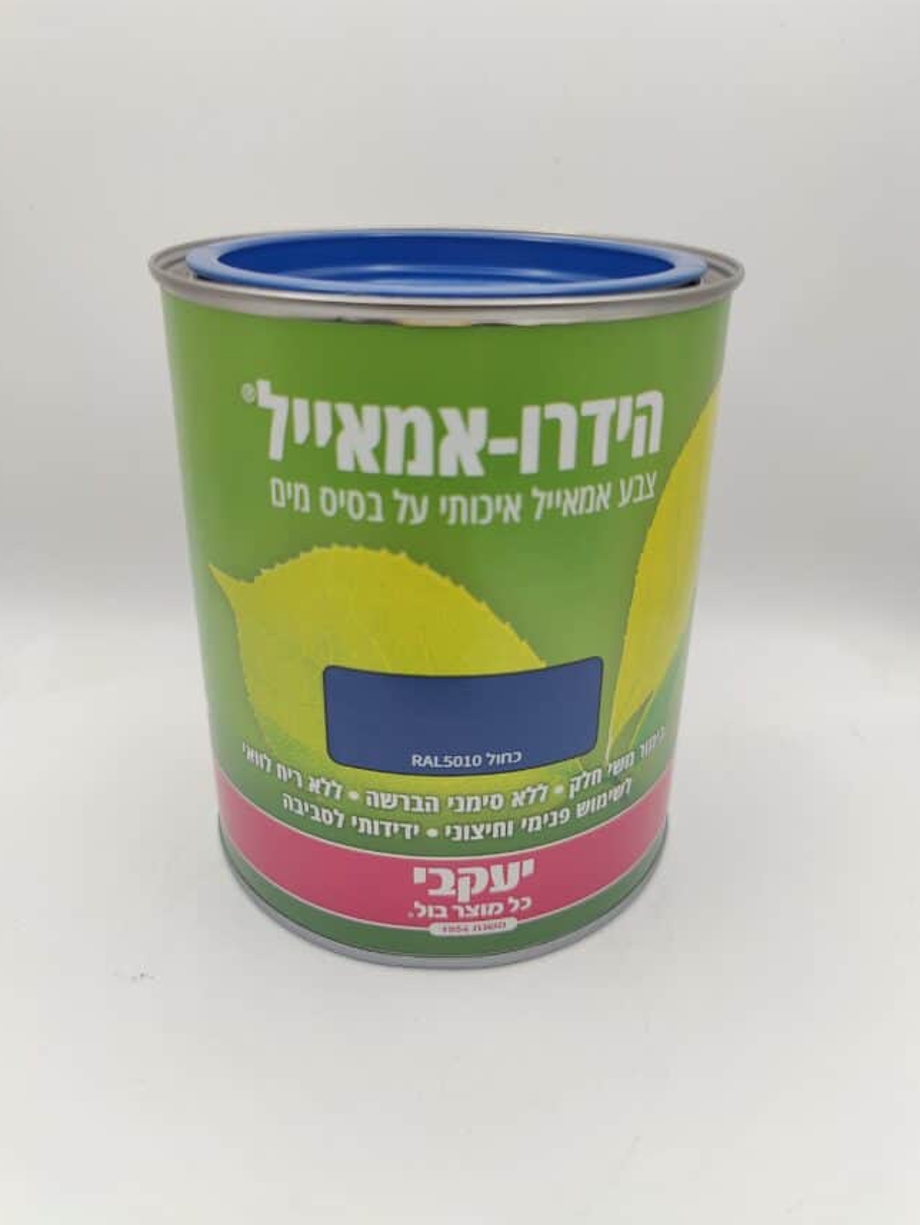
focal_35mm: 25
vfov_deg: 69.3
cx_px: 469
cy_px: 567
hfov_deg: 54.9
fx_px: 885
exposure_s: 1/100
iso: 64
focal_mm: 6.06
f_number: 1.8
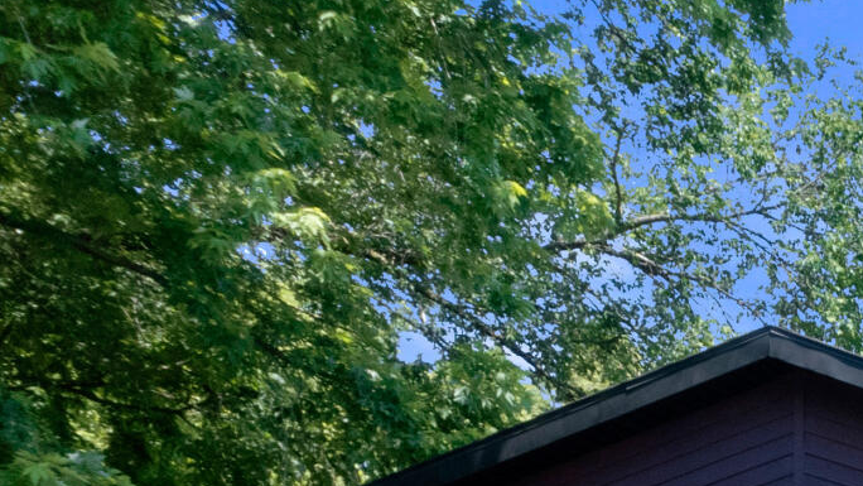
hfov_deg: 15.9
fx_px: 2312
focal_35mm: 101
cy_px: 1086
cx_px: 1792
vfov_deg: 10.6
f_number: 2.8
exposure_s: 1/500
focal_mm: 8.38
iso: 100
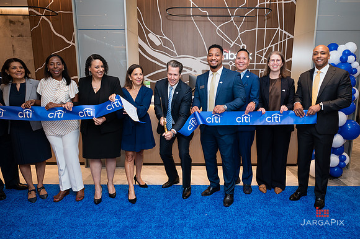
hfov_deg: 69.3
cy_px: 119
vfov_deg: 49.5
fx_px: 260
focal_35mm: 26
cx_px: 193
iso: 400
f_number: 3.2
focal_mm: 24
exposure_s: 1/160
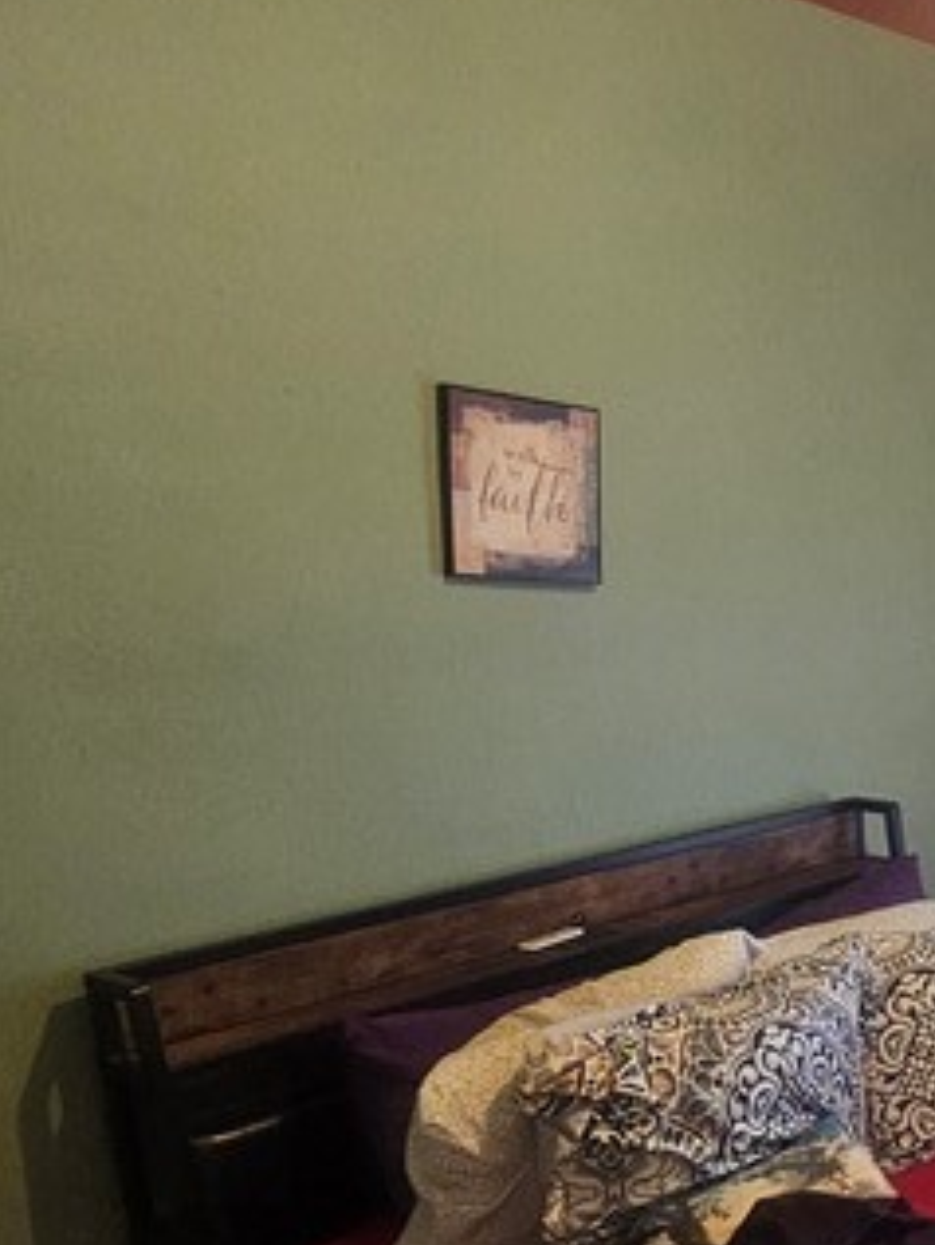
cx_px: 1163
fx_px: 1512
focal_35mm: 42
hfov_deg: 29.0
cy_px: 884
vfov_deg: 43.8
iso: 320
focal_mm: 2.2
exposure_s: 1/30
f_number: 2.2
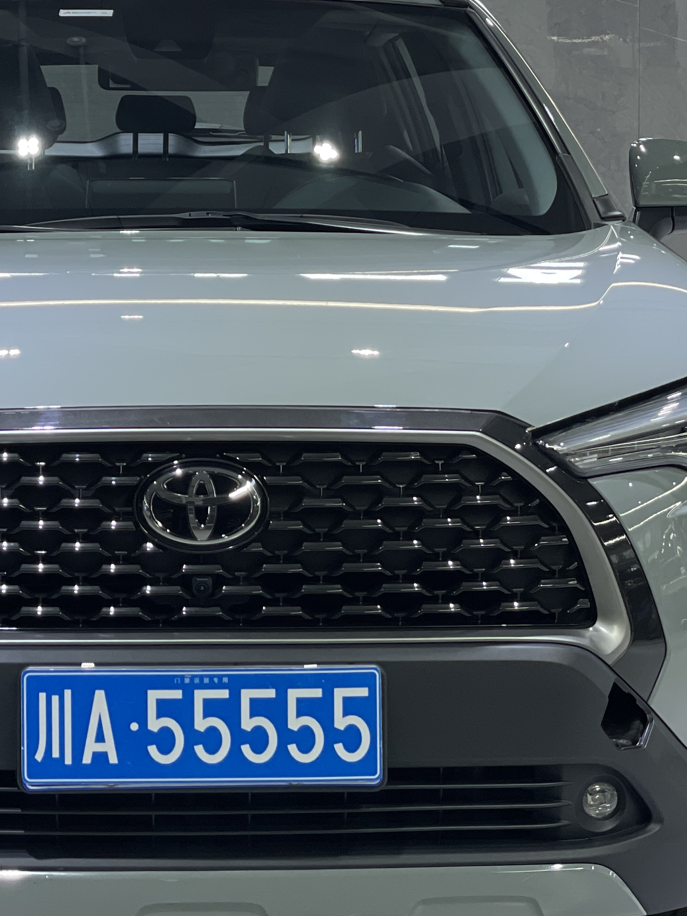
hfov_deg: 13.7
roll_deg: +0.3
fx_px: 2858
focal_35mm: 108
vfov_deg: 18.1
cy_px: 292
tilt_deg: -2.2
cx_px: 187
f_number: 2
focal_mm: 6
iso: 100
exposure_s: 1/100
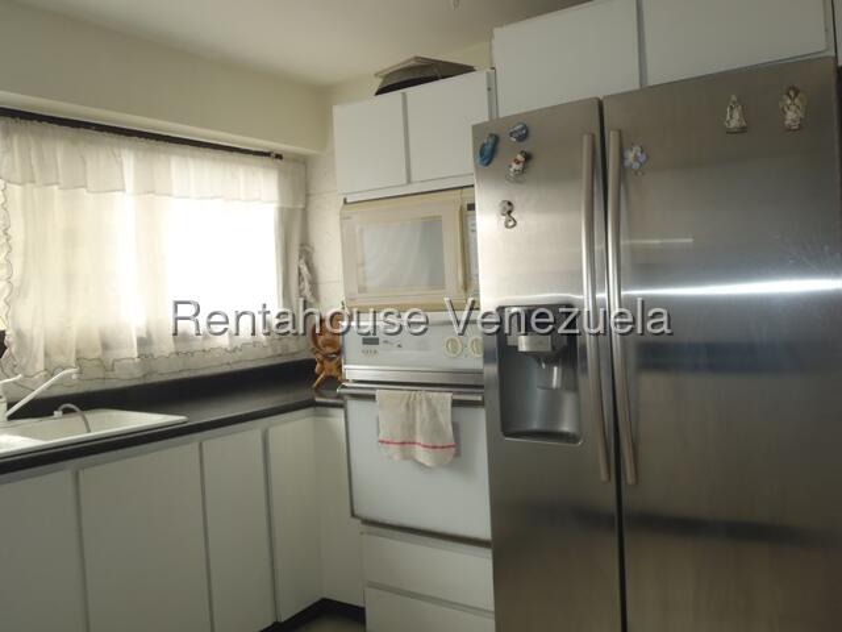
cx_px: 421
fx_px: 681
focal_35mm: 28
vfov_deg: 49.7
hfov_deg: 63.4
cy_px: 316
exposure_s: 1/30
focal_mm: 5
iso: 100
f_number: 3.5
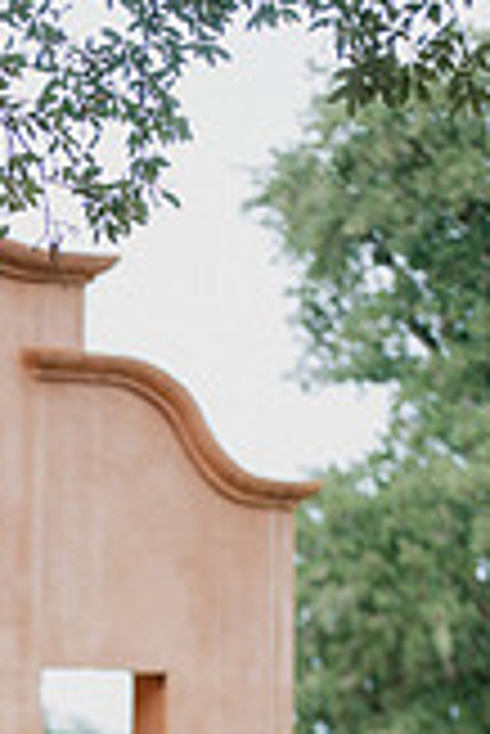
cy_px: 986
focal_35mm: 138
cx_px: -148
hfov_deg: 9.8
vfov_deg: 14.2
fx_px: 2811
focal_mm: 50
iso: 100
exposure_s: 1/640
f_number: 2
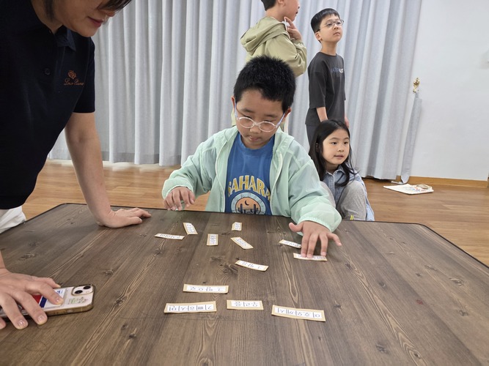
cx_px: 244
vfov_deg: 58.9
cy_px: 183
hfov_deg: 73.9
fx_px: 325
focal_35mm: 23
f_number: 1.7
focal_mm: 6.3
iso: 400
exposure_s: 1/120
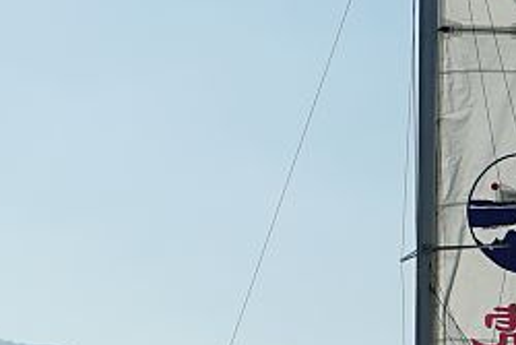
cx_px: 314
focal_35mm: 187
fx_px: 2682
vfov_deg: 7.3
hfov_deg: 11.0
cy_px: 324
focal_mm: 39
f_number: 8
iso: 100
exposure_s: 1/400
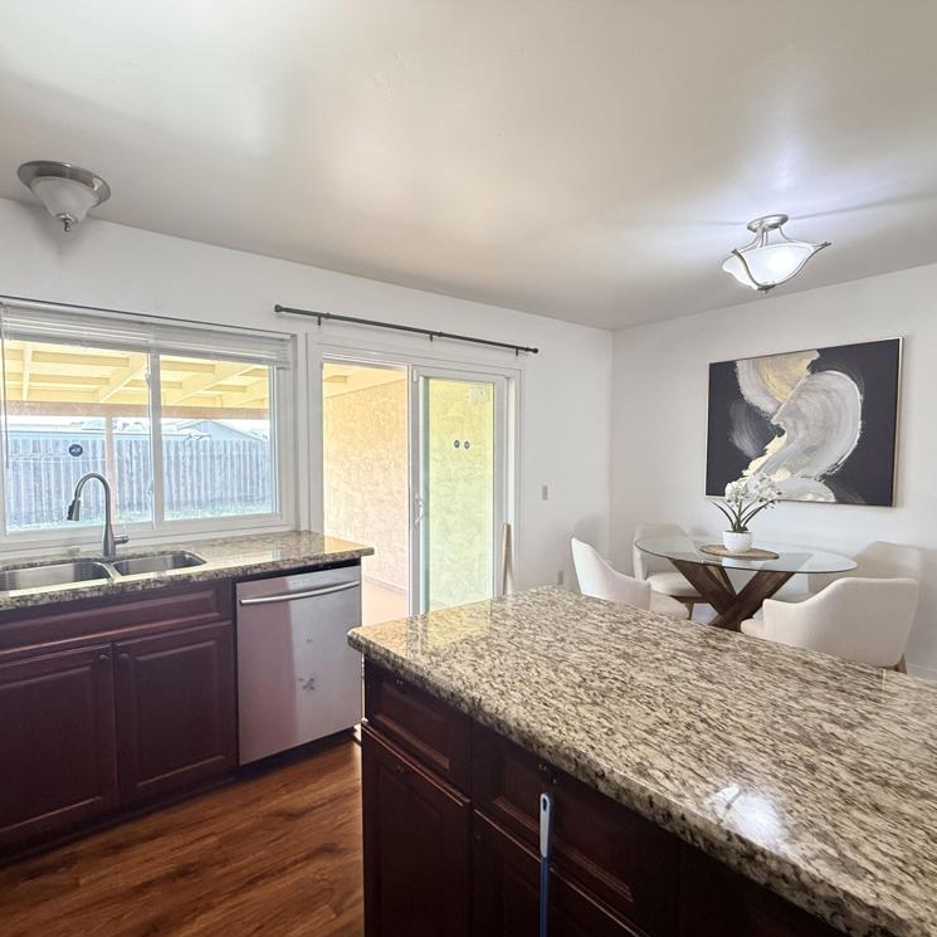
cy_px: 480
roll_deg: +0.7
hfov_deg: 82.4
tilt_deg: -2.1
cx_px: 353
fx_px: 521
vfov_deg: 84.0
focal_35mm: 17
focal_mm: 2.22
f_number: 2.2
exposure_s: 1/120
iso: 320
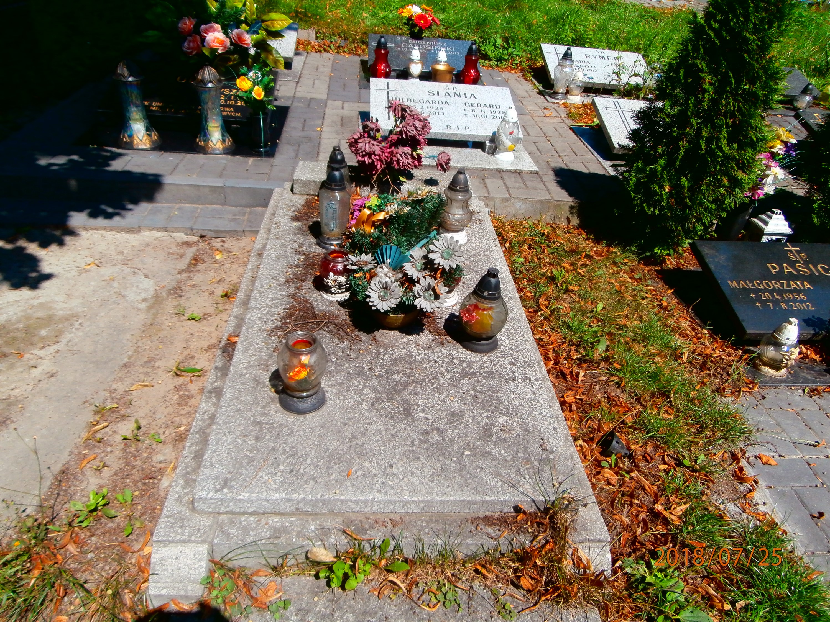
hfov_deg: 71.6
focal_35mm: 24
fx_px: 575
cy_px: 311
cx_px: 415
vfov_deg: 56.8
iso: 100
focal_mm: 4.2
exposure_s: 1/1000
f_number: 3
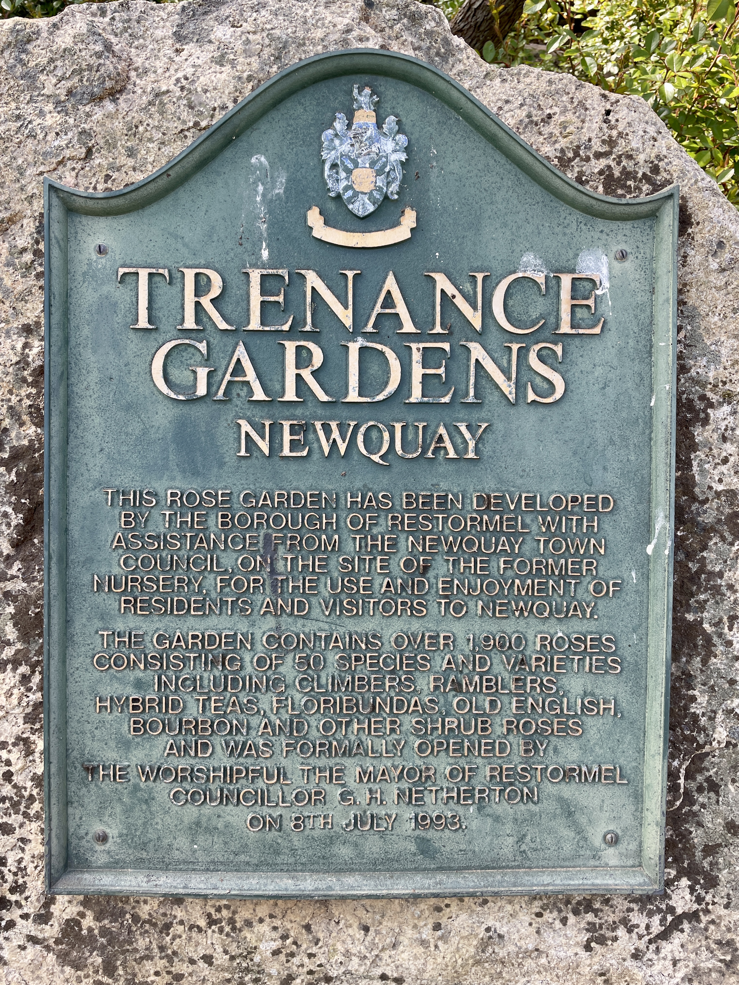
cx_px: 370
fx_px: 740
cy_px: 492
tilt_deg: -40.5
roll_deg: -2.1
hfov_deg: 53.1
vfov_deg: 67.3
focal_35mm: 26
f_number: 1.6
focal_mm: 4.2
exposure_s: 1/243
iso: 32
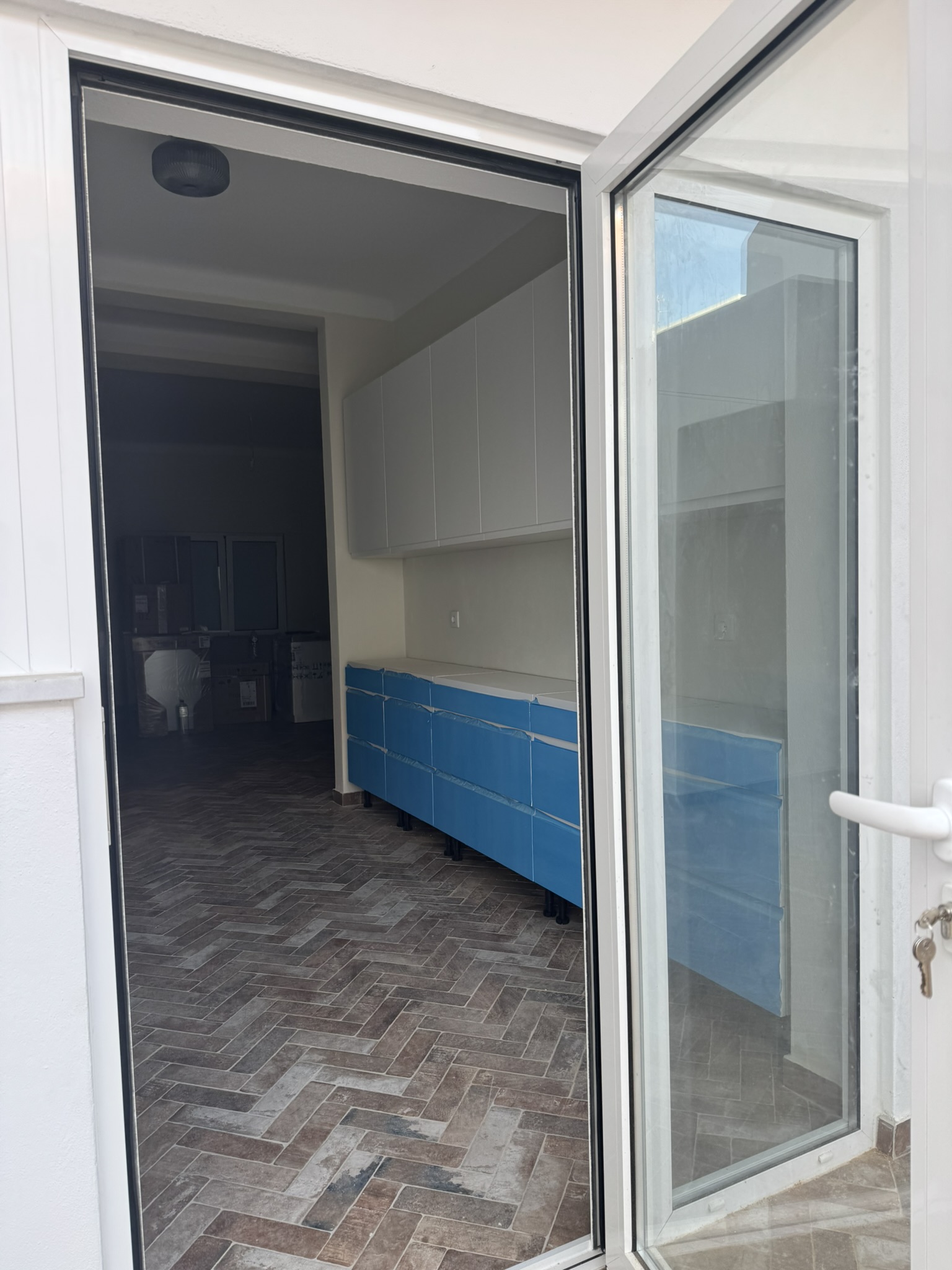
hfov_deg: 56.8
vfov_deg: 71.6
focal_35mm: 24
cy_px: 635
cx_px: 476
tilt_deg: -2.3
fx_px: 880
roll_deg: +1.6
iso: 64
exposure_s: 1/144
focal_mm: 6.76
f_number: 1.78
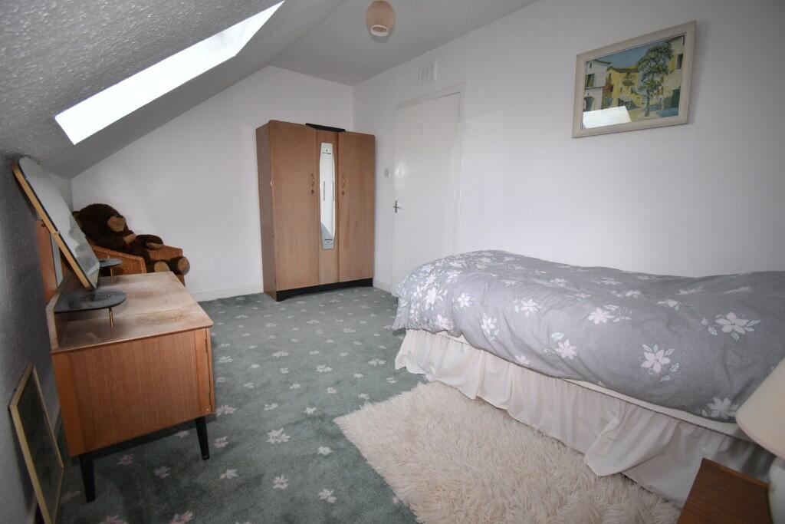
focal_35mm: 15
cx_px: 392
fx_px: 327
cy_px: 262
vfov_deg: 77.3
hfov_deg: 100.4
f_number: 4.5
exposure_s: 1/160
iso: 800
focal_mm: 10
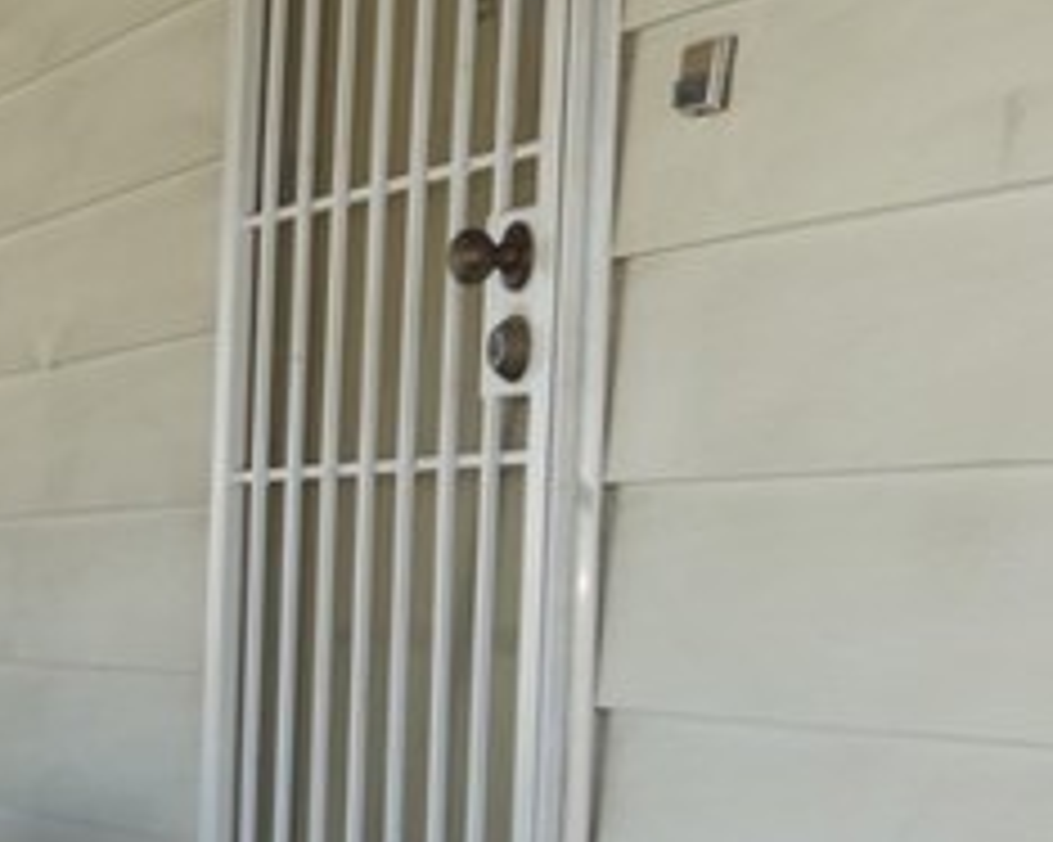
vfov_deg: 13.3
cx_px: -846
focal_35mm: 115
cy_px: 736
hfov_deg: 14.6
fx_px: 3582
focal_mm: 10.4
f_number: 4.5
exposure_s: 1/100
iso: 125
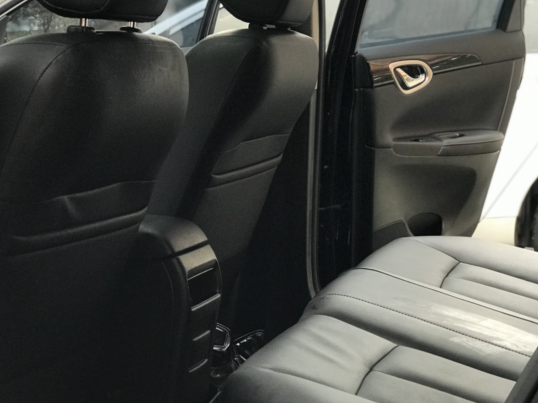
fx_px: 1104
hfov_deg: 27.3
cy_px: 170
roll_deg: -1.7
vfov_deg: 20.7
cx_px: 320
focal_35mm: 71
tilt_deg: -7.9
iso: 160
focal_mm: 6.6
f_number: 2.8
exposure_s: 1/50
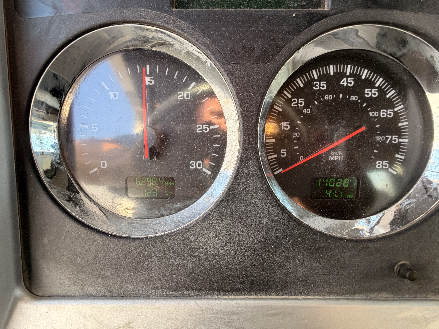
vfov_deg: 85.7
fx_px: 178
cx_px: 220
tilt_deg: -28.7
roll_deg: +0.5
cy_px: 164
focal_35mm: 14
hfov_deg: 102.1
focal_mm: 2.22
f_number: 2.2
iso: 160
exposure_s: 1/121
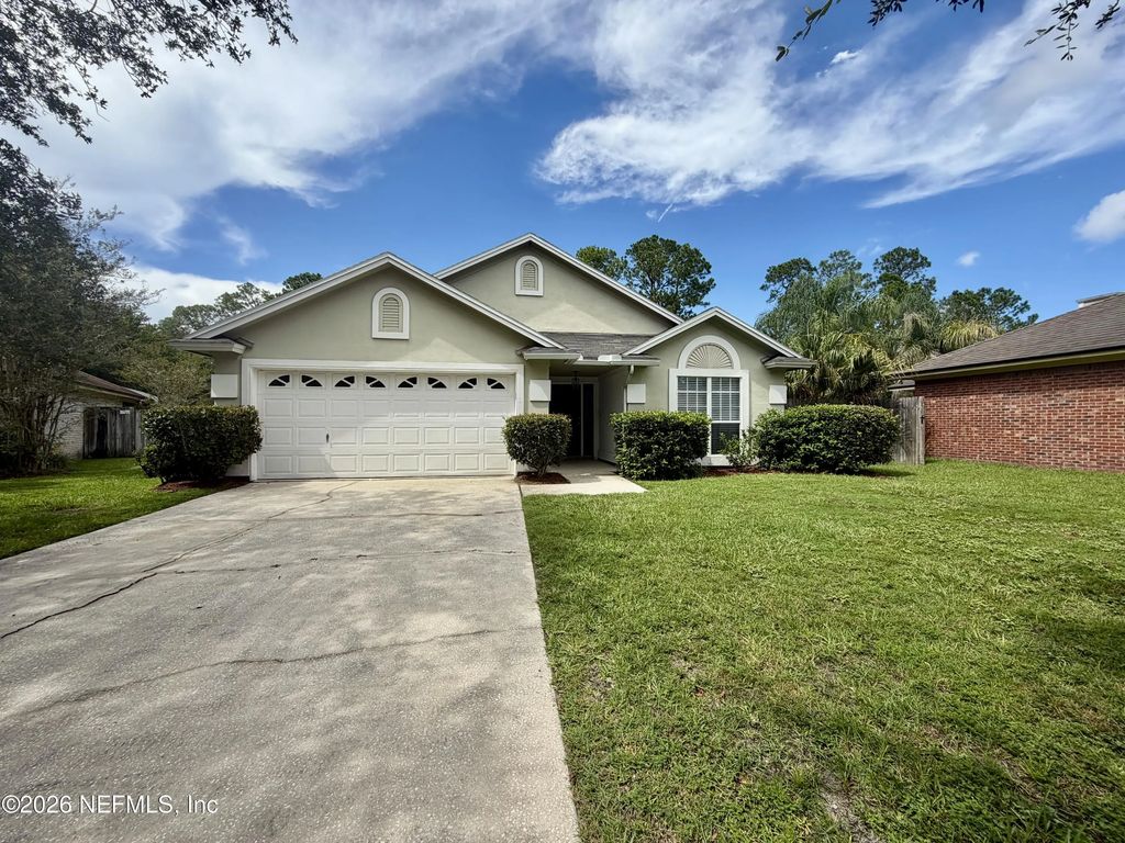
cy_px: 422
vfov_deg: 85.7
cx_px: 562
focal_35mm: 14
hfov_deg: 102.1
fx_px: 455
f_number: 2.2
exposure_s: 1/770
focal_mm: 2.22
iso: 25
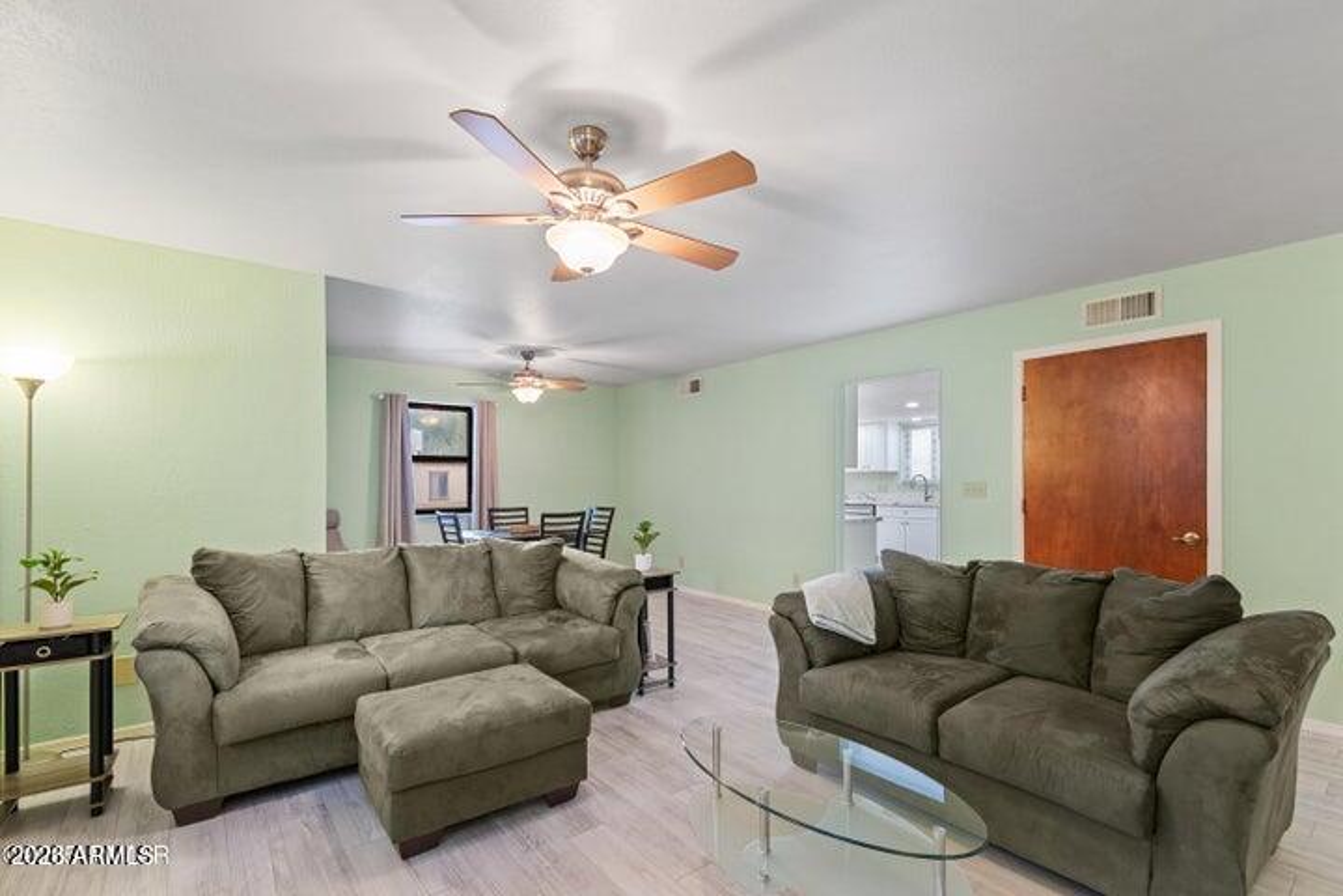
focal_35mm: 15
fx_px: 560
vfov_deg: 77.3
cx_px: 672
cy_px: 448
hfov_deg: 100.4
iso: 640
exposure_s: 1/1.67
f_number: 8
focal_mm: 10
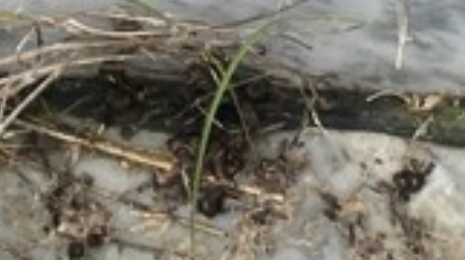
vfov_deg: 8.0
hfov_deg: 15.2
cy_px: -312
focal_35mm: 141
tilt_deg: -48.2
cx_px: 295
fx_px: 1736
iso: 32
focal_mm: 4.2
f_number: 1.6
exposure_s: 1/612
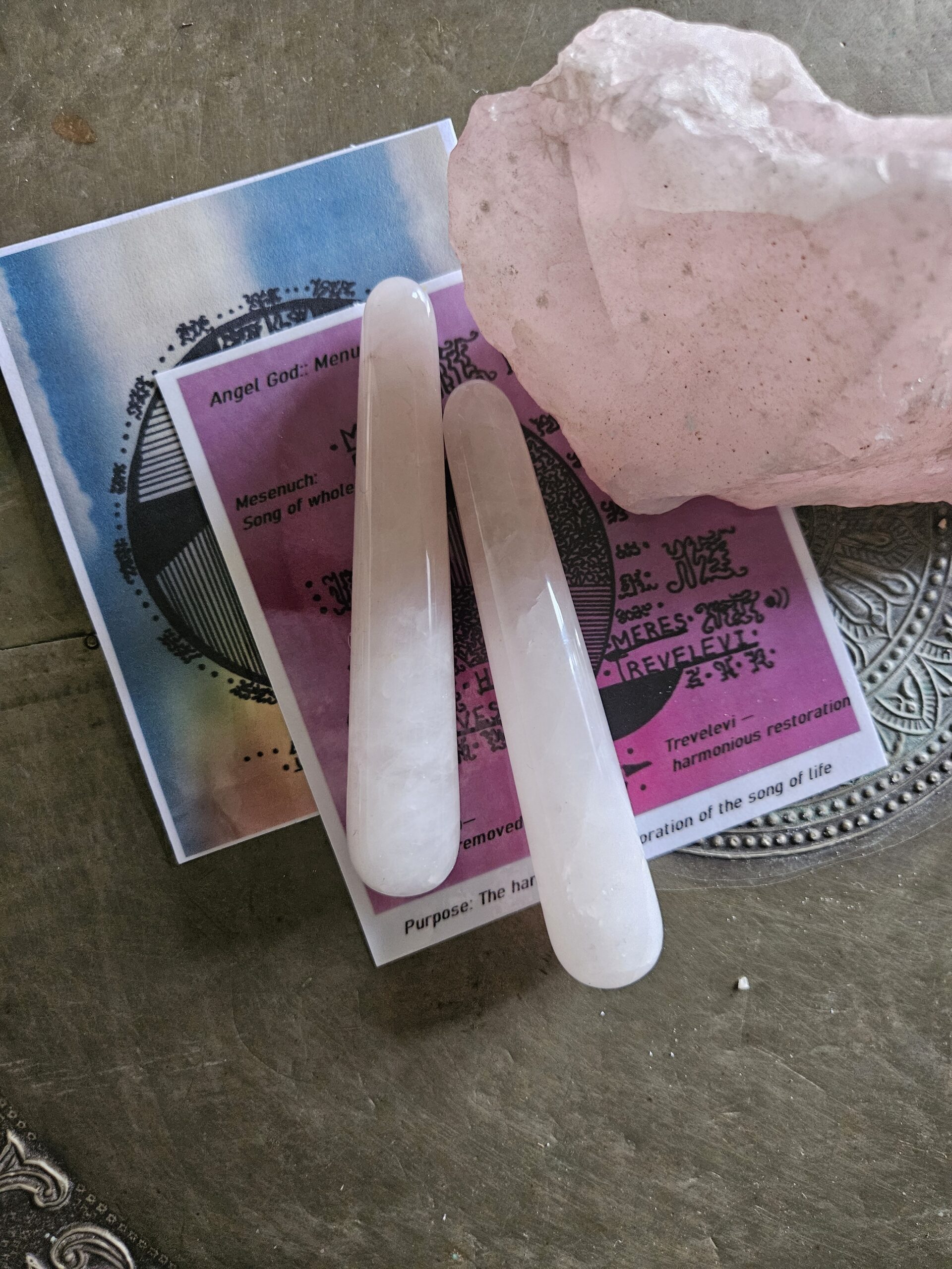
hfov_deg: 58.9
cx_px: 476
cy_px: 634
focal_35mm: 23
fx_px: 843
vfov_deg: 73.9
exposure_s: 1/120
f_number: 1.8
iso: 800
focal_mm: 5.4
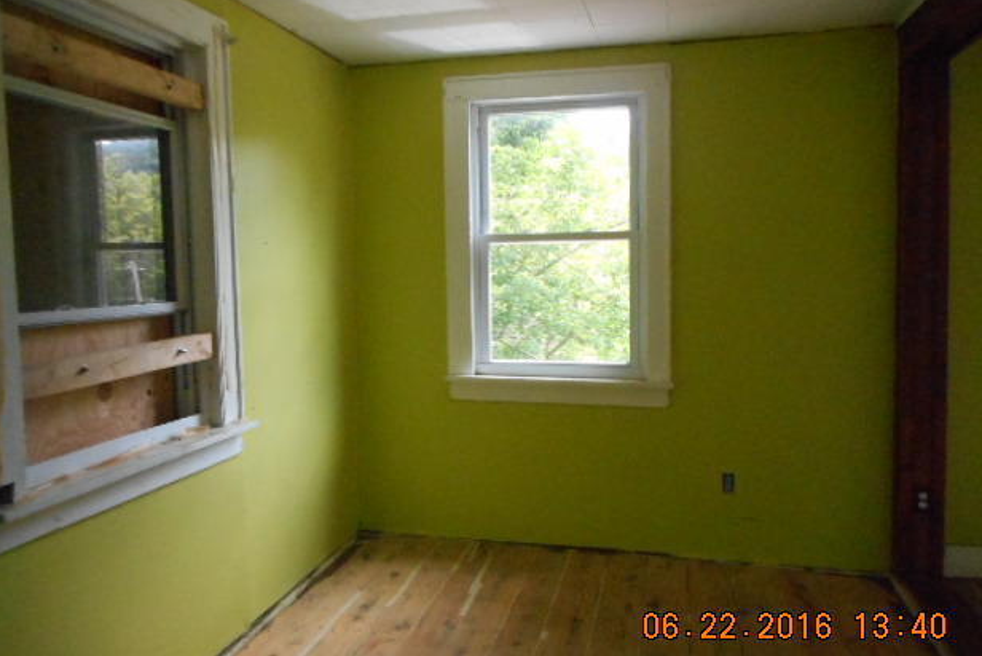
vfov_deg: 48.0
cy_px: 326
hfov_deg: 67.4
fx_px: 737
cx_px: 497
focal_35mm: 27
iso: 800
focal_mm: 4.5
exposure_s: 1/200
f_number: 3.7
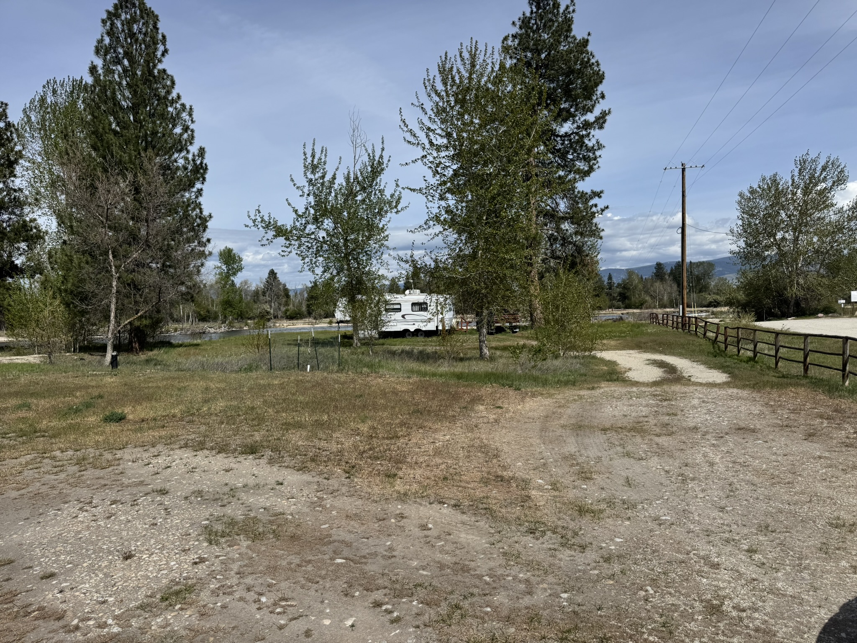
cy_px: 322
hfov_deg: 71.6
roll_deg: +1.7
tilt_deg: -2.0
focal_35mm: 24
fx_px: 594
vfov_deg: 56.8
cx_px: 428
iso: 80
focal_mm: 6.76
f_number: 1.78
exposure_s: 1/7937
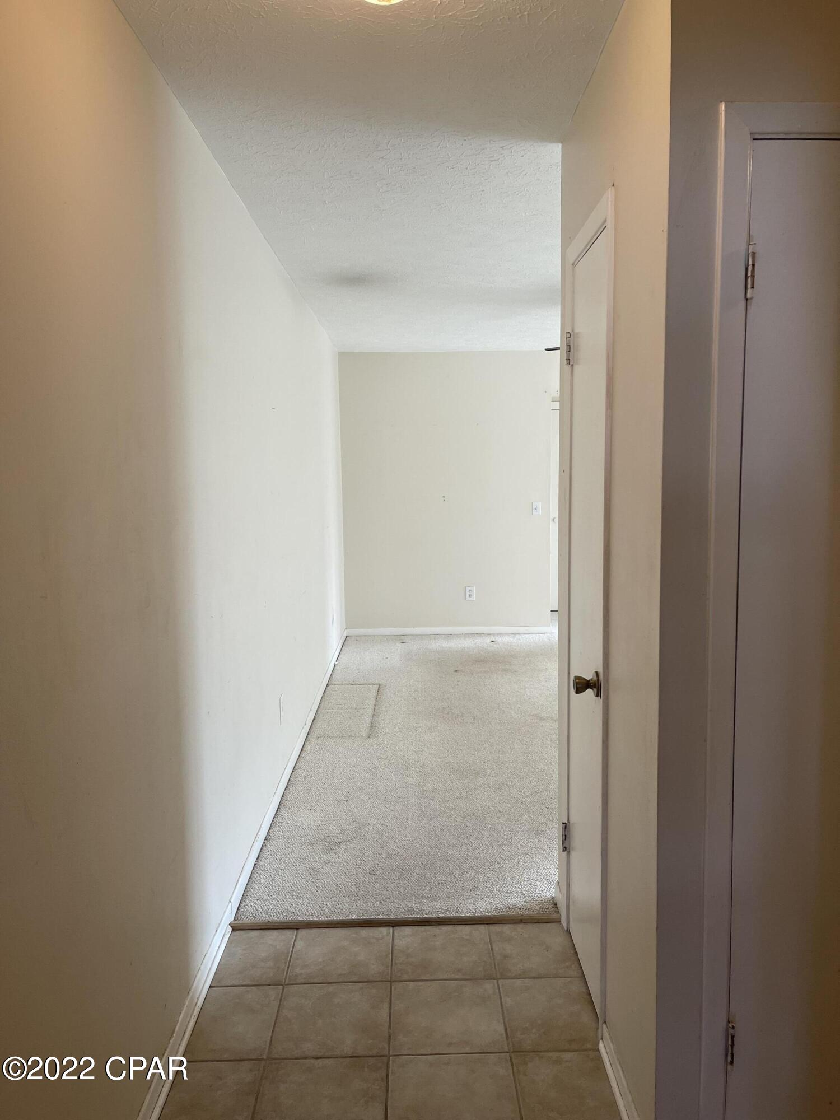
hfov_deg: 53.1
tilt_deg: -6.7
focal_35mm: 26
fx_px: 841
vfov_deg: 67.3
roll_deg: +1.7
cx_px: 420
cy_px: 560
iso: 125
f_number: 1.6
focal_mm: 5.1
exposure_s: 1/120
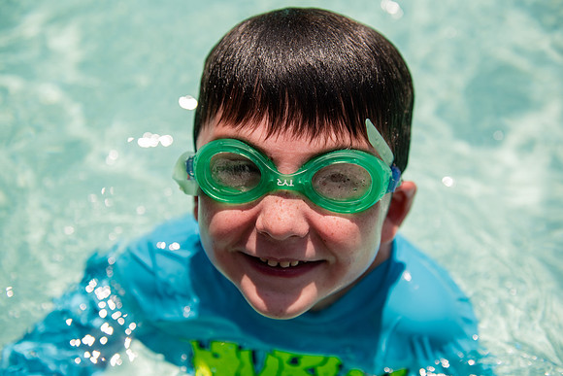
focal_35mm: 45
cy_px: 188
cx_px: 282
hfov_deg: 43.6
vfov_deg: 29.9
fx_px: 704
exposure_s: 1/4000
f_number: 3.2
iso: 160
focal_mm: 45
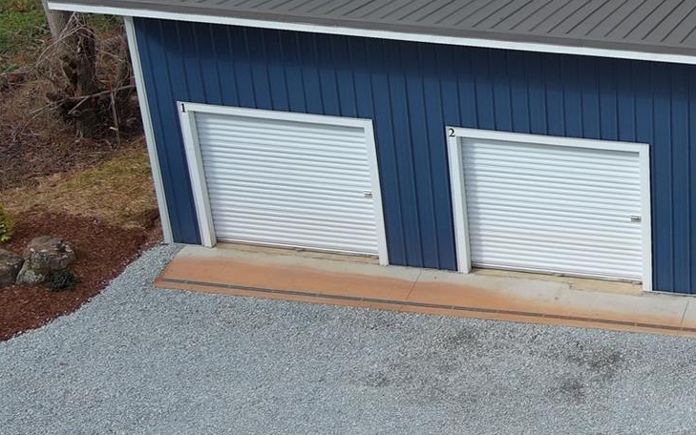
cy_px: 62
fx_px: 1575
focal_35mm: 83
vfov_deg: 15.6
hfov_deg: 23.0
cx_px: 814
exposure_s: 1/1088
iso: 100
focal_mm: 10.57
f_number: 2.8
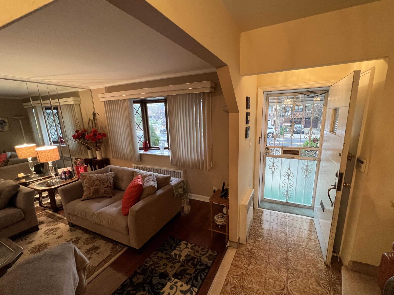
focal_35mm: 14
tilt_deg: -14.0
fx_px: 159
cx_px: 210
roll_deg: +1.2
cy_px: 155
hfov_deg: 101.9
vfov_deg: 85.6
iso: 320
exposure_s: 1/60
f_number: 1.8
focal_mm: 1.57
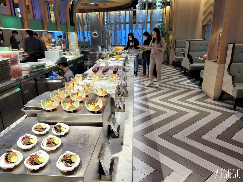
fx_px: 183
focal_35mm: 26
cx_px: 122
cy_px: 91
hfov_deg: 67.3
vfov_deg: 53.1
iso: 200
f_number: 1.8
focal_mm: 5.4
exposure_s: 1/59
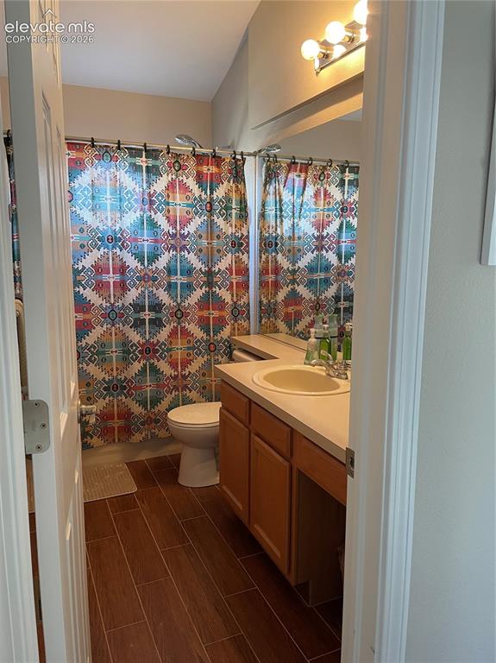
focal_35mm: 26
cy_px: 332
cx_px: 248
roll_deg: -0.7
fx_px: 497
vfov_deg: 67.3
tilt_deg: -10.4
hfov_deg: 53.0
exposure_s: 1/60
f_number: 1.6
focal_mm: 4.2
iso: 125
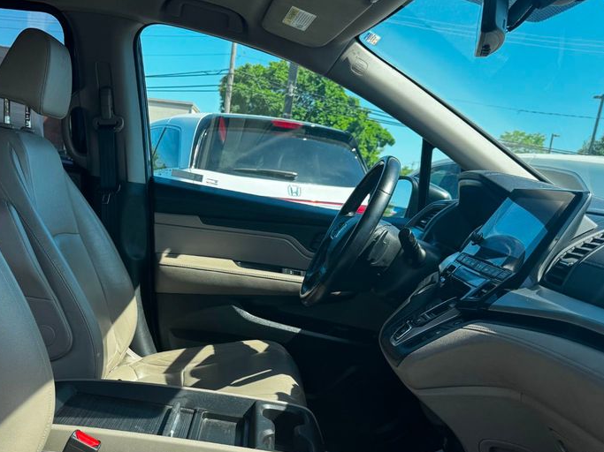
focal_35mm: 36
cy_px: 282
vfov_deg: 39.4
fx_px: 628
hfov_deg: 50.1
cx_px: 186
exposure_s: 1/1261
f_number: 1.78
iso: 80
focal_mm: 6.76
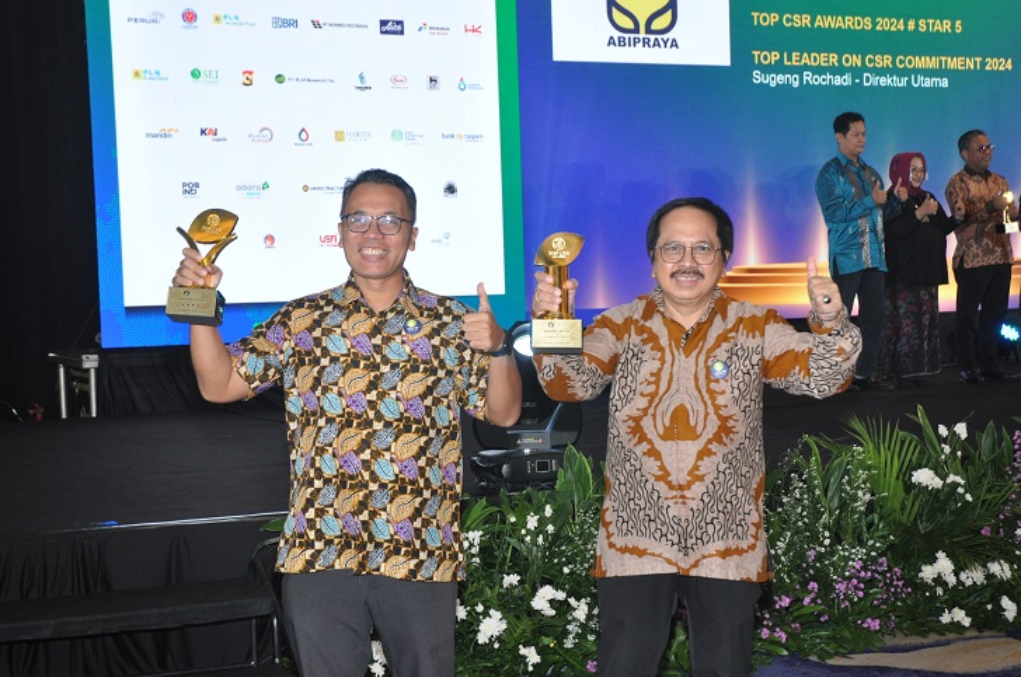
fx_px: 1699
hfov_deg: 33.4
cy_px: 338
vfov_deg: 22.5
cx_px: 510
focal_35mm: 60
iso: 800
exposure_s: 1/80
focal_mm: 40
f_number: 5.6
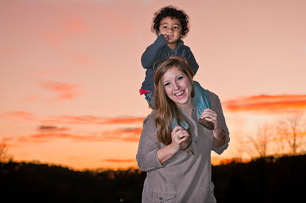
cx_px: 153
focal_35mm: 105
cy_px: 102
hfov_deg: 19.5
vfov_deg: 13.0
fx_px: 891
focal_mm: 70
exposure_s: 1/100
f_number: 4
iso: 200
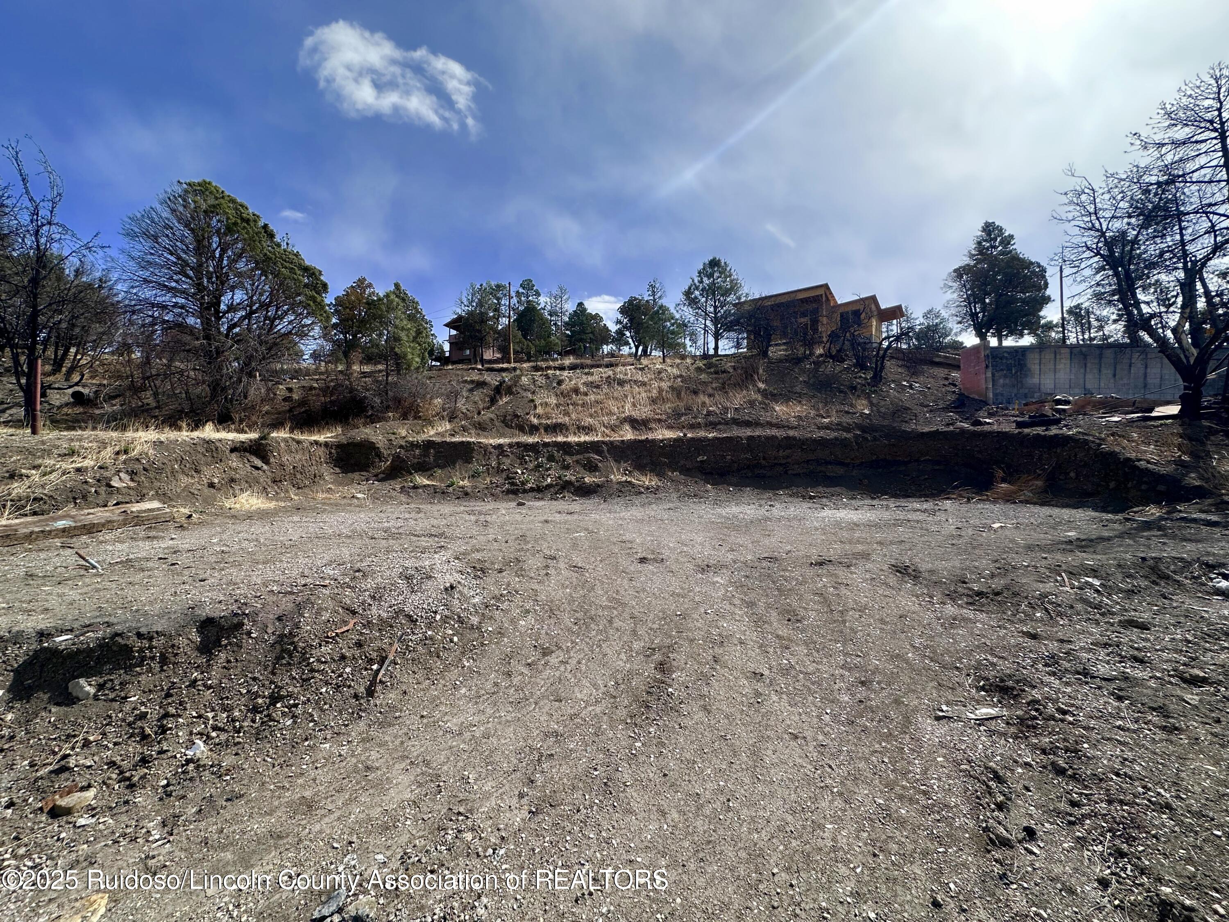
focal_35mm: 14
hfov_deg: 102.1
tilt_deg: +3.1
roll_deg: +0.0
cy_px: 461
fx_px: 497
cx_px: 614
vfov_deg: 85.7
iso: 50
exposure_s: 1/1595
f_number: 2.2
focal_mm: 2.22
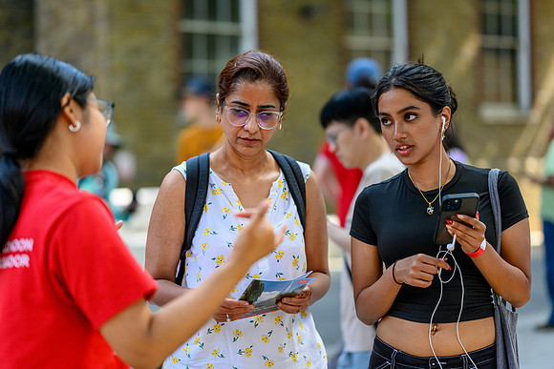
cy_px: 184
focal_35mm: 86
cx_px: 277
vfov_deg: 15.9
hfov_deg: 23.6
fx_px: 1325
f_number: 1.8
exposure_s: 1/5000
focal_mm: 85
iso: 2200
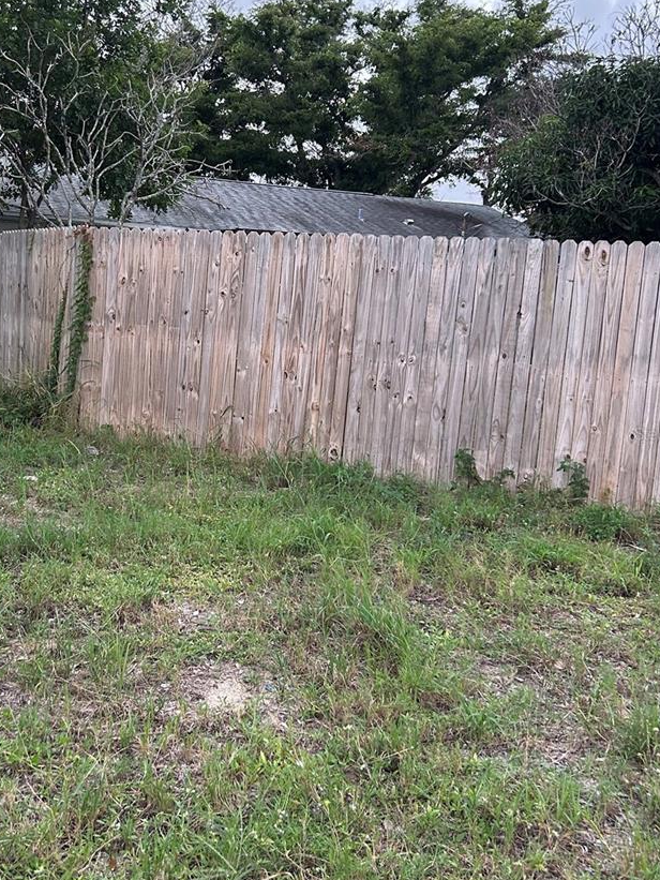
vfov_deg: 49.0
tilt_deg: -7.8
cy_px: 433
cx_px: 228
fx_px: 966
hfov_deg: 37.4
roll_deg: -3.1
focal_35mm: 38
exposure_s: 1/60
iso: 200
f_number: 1.5
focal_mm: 5.7
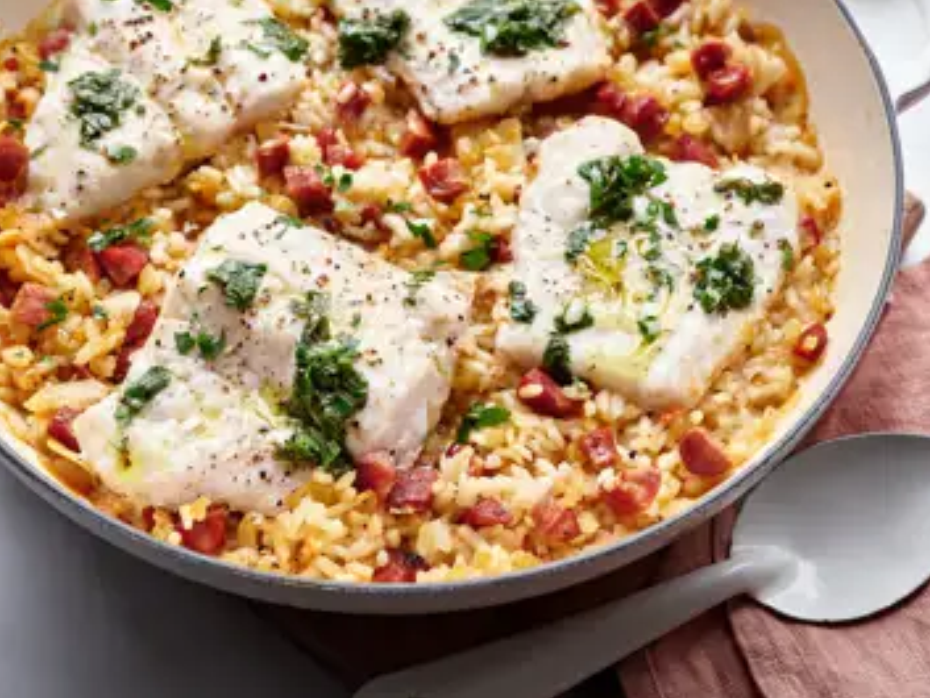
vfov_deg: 25.1
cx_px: 374
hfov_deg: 33.1
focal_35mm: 58
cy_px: 208
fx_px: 1559
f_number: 7.1
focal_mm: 40.3
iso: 640
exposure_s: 1/30
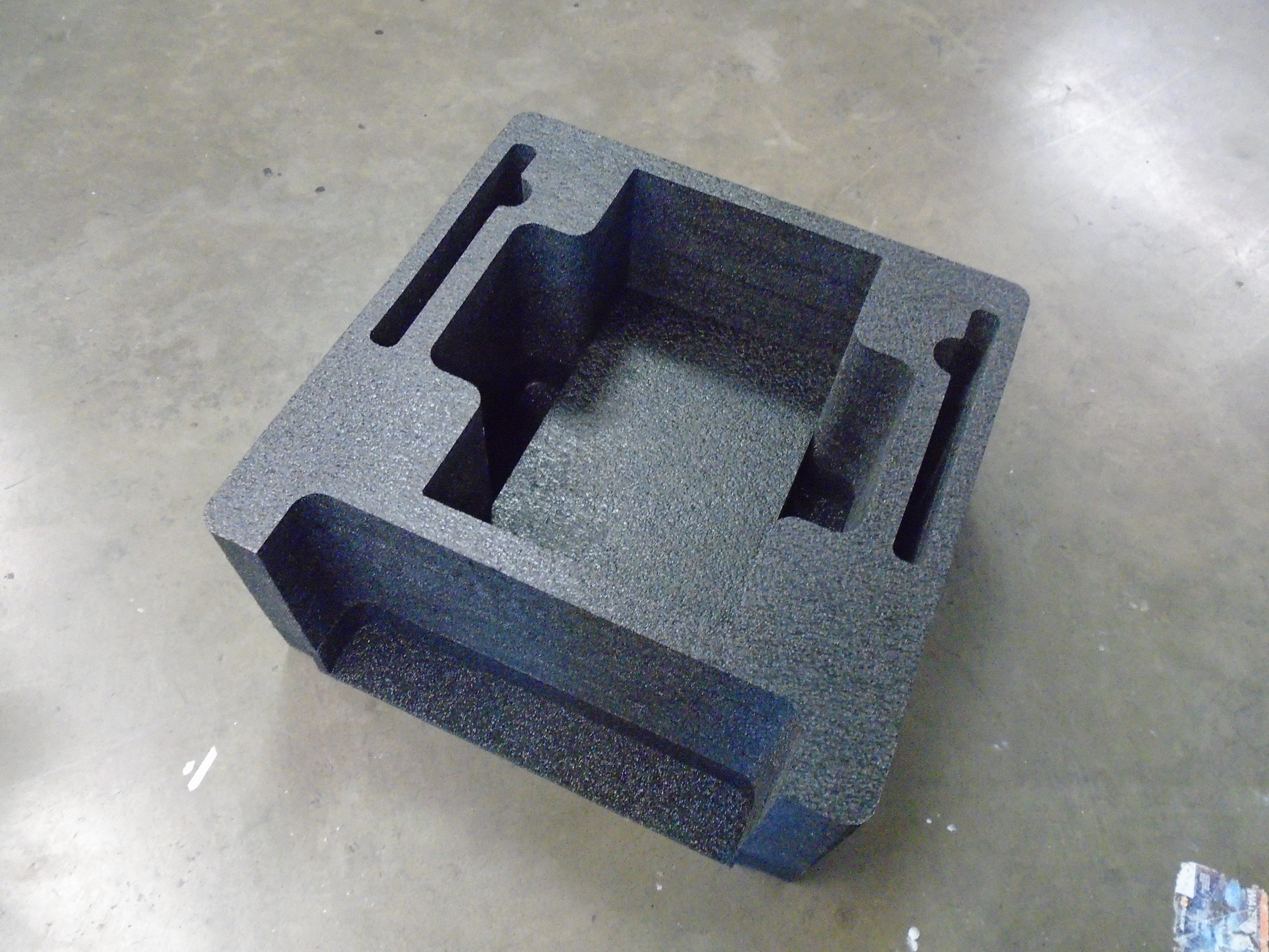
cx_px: 643
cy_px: 473
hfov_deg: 65.3
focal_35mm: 27
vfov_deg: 51.4
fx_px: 990
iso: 800
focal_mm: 4.6
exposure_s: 1/15
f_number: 3.2
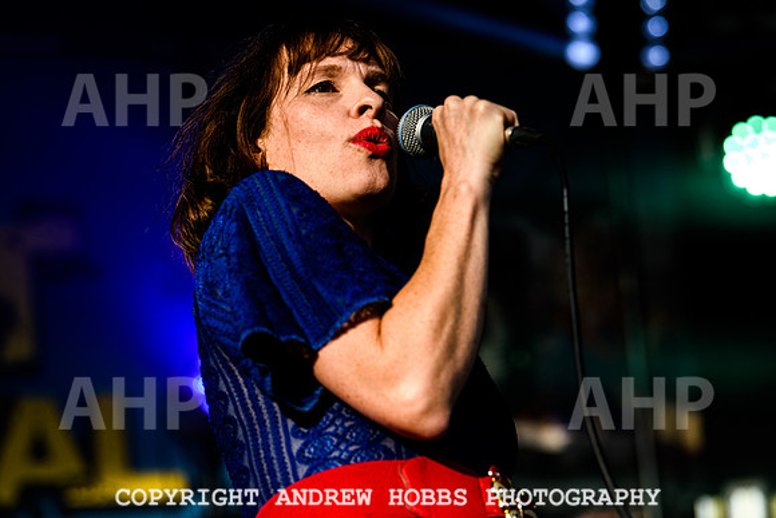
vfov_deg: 9.1
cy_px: 239
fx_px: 3256
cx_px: 358
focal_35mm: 151
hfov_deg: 13.6
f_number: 4
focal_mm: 140
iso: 400
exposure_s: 1/4000
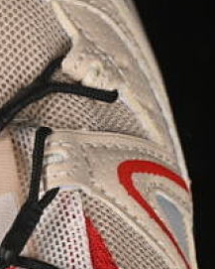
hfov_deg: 5.5
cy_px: 152
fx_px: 2226
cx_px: -33
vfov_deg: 6.9
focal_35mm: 280
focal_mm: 50
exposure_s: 1/80
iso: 160
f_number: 7.1
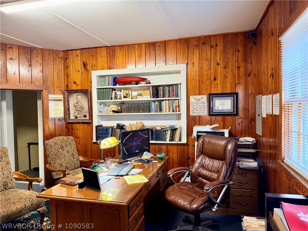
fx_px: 214
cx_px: 154
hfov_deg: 71.6
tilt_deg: -0.5
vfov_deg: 56.8
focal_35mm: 24
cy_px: 116
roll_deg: +0.9
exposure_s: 1/60
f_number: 1.78
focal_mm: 6.76
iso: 250
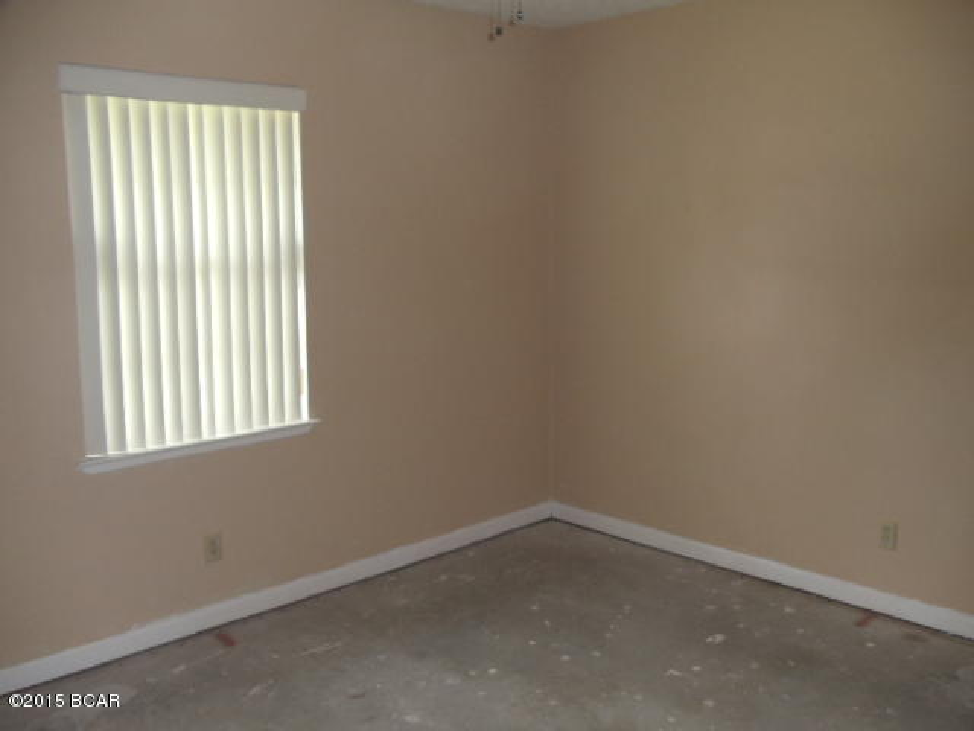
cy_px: 366
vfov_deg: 32.9
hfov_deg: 42.9
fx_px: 1238
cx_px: 487
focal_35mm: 44
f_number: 3.5
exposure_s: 1/30
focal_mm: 6
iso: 200
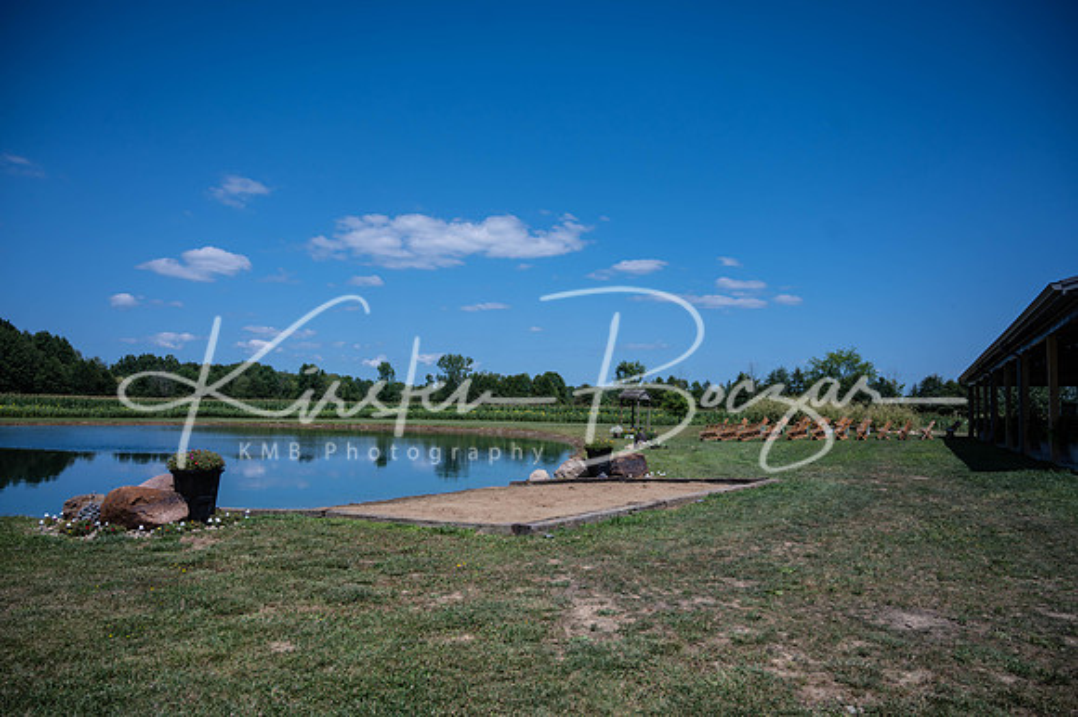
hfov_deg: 71.5
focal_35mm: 25
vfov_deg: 51.2
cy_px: 358
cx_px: 539
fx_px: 748
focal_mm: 25
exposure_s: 1/2500
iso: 100
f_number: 4
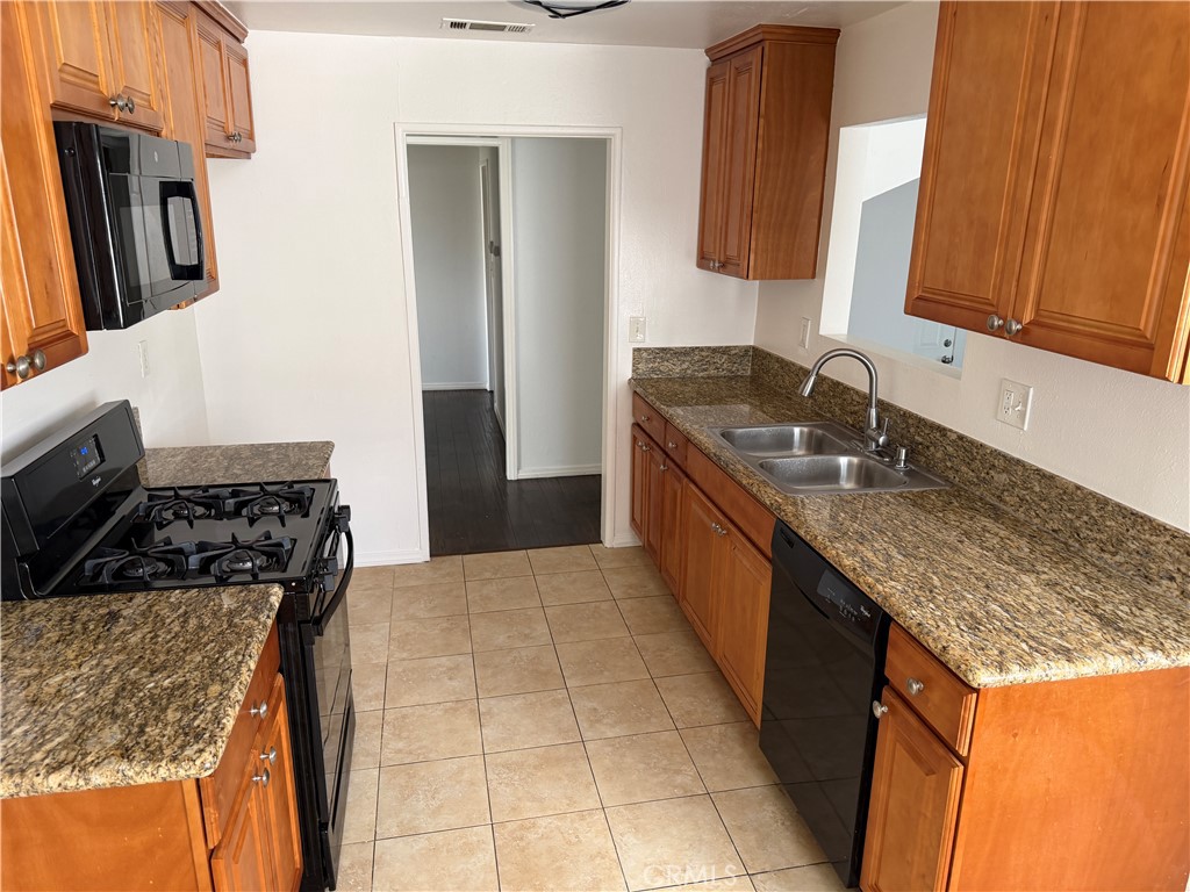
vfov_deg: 56.8
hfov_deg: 71.6
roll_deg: +0.3
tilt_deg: -14.8
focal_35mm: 24
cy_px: 446
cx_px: 595
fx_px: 825
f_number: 1.78
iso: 200
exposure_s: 1/76
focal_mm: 6.76
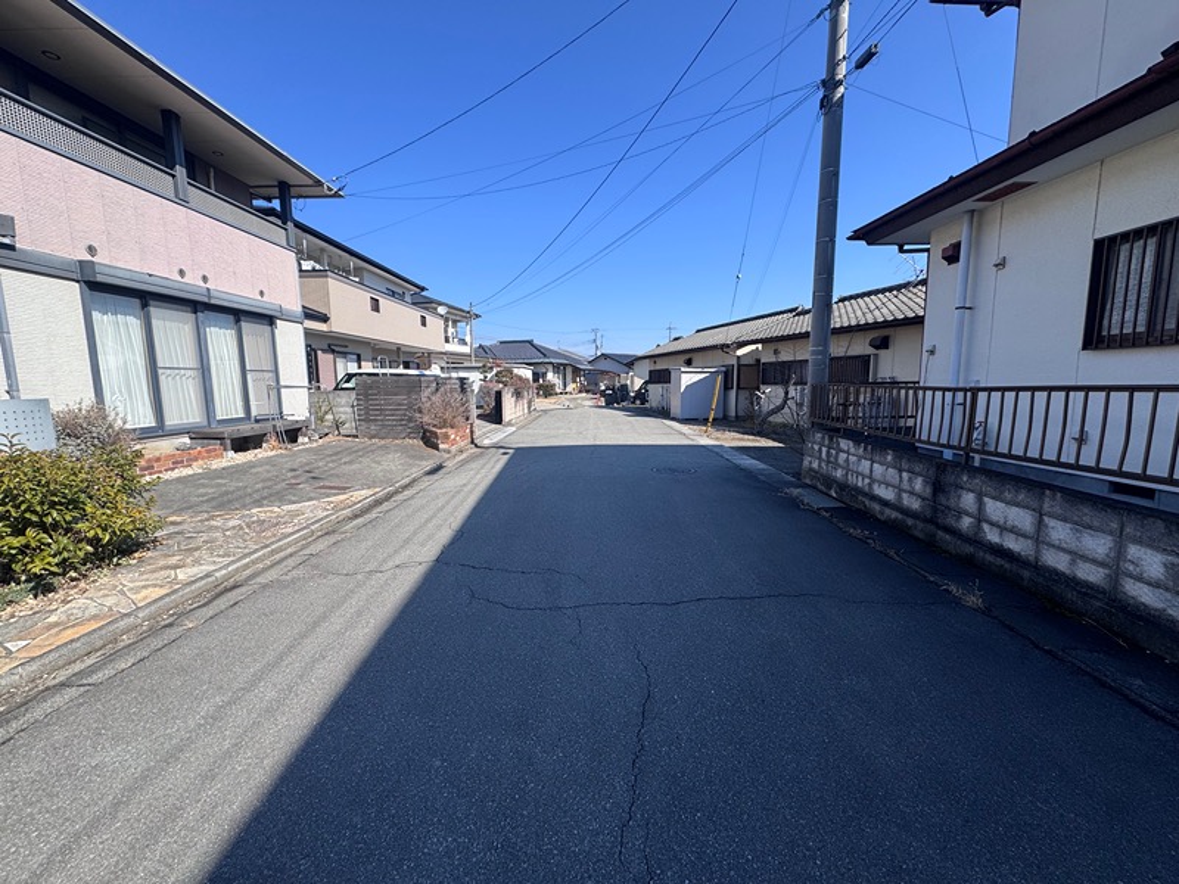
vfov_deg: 85.7
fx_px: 477
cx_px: 590
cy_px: 442
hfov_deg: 102.1
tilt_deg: -7.2
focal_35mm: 14
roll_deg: +0.6
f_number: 2.2
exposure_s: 1/1420
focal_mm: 2.22
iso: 50
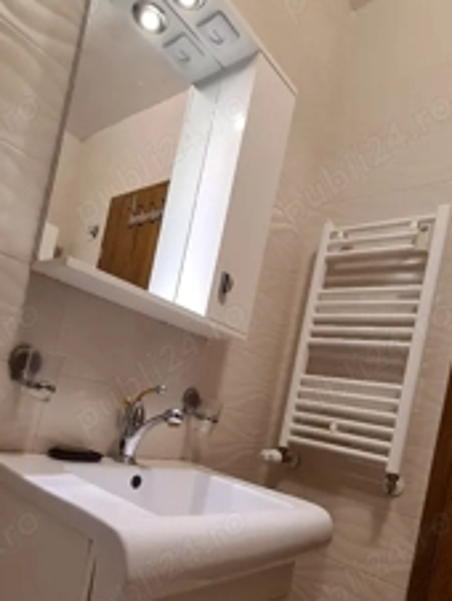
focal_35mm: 23
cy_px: 399
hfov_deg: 58.9
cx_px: 213
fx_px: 400
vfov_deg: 71.8
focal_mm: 2.2
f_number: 2.2
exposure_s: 1/33
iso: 400
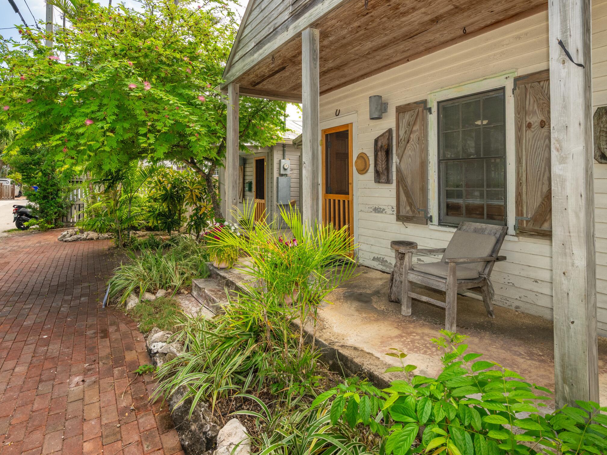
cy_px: 175
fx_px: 351
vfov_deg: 65.2
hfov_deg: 81.7
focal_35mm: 20
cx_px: 297
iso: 160
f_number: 8
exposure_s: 1/200
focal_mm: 14
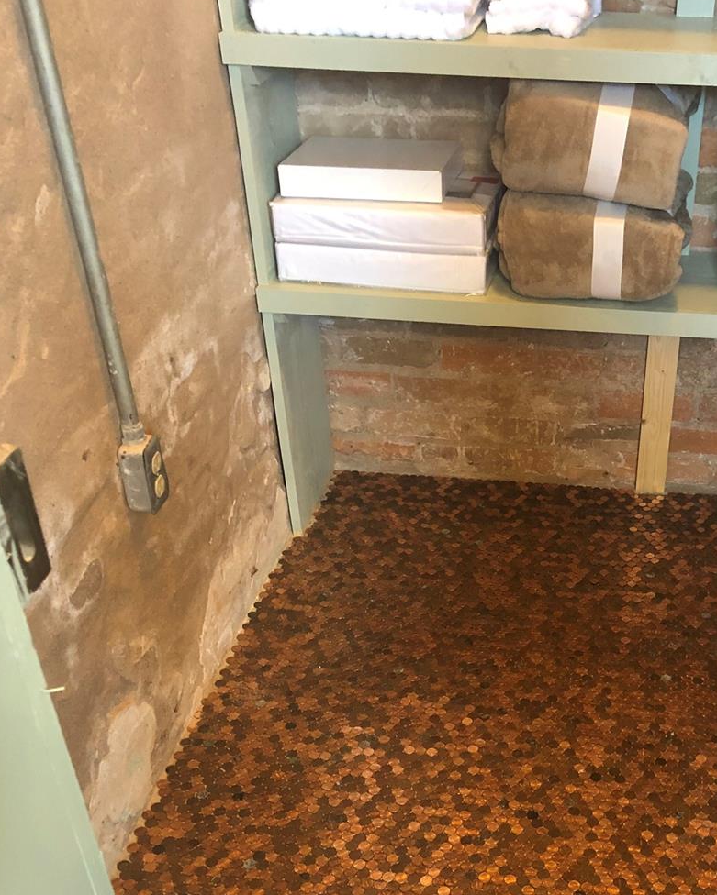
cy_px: 660
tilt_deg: -38.8
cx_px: 520
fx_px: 1140
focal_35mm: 43
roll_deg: -1.5
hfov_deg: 34.3
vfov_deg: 41.7
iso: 100
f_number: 1.8
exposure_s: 1/9
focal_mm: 4
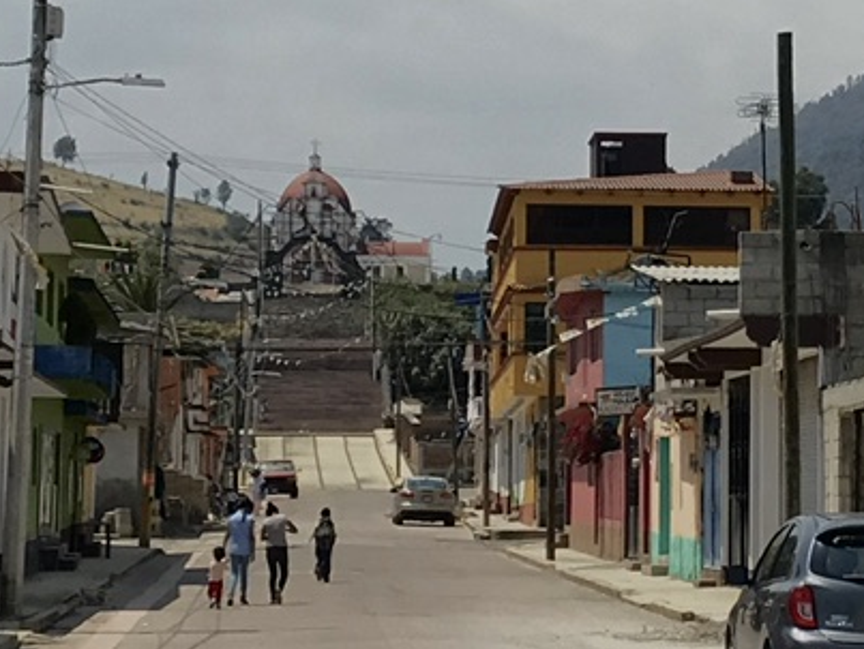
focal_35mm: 142
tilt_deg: +4.3
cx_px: 688
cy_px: 272
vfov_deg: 10.5
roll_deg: +0.0
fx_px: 3547
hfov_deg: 13.8
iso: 20
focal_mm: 3.99
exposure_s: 1/5319
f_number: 1.8
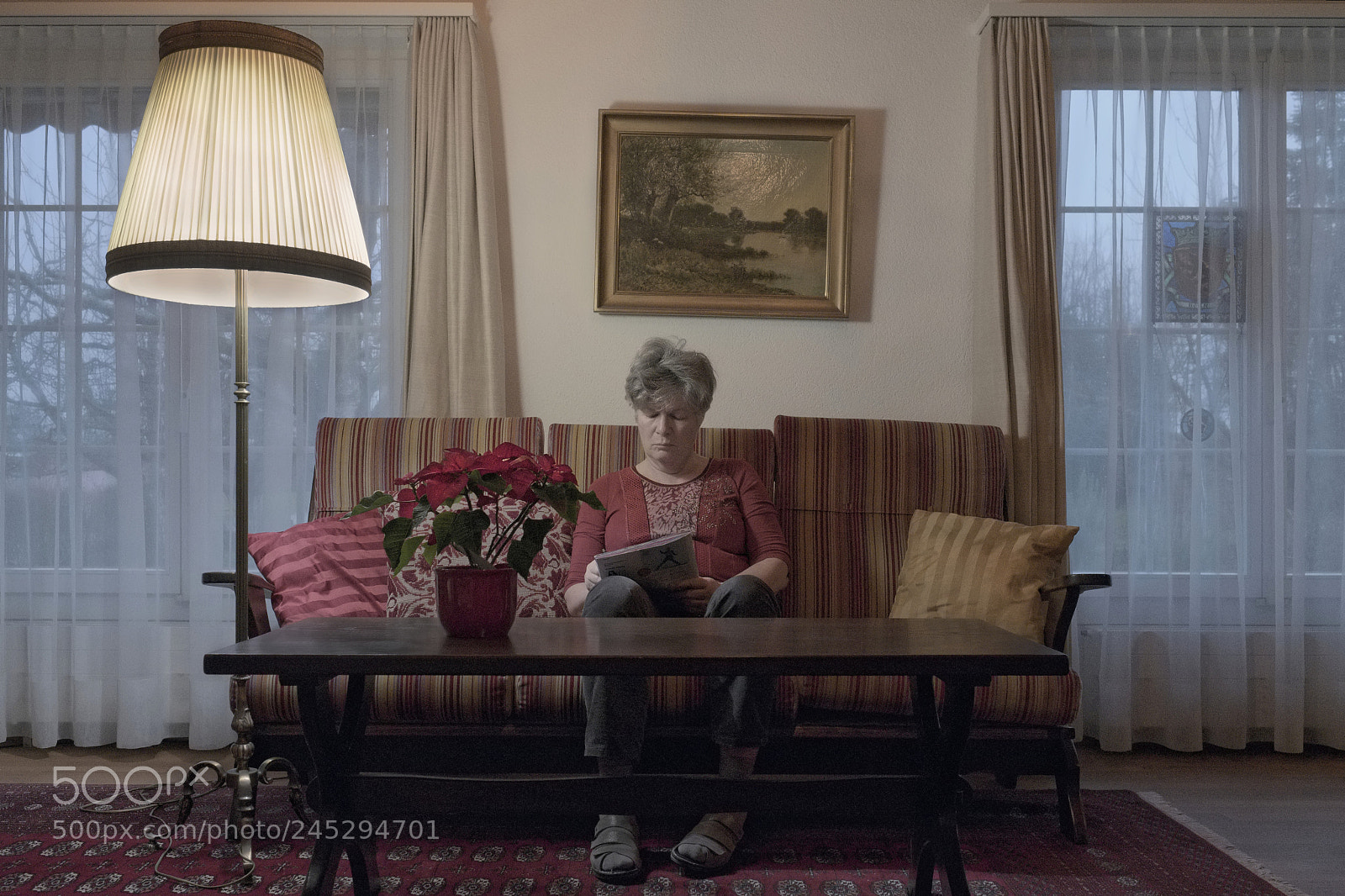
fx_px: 1307
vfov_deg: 37.8
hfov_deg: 54.4
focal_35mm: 35
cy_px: 448
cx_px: 672
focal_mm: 23
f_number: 5.6
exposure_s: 1/125
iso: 6400
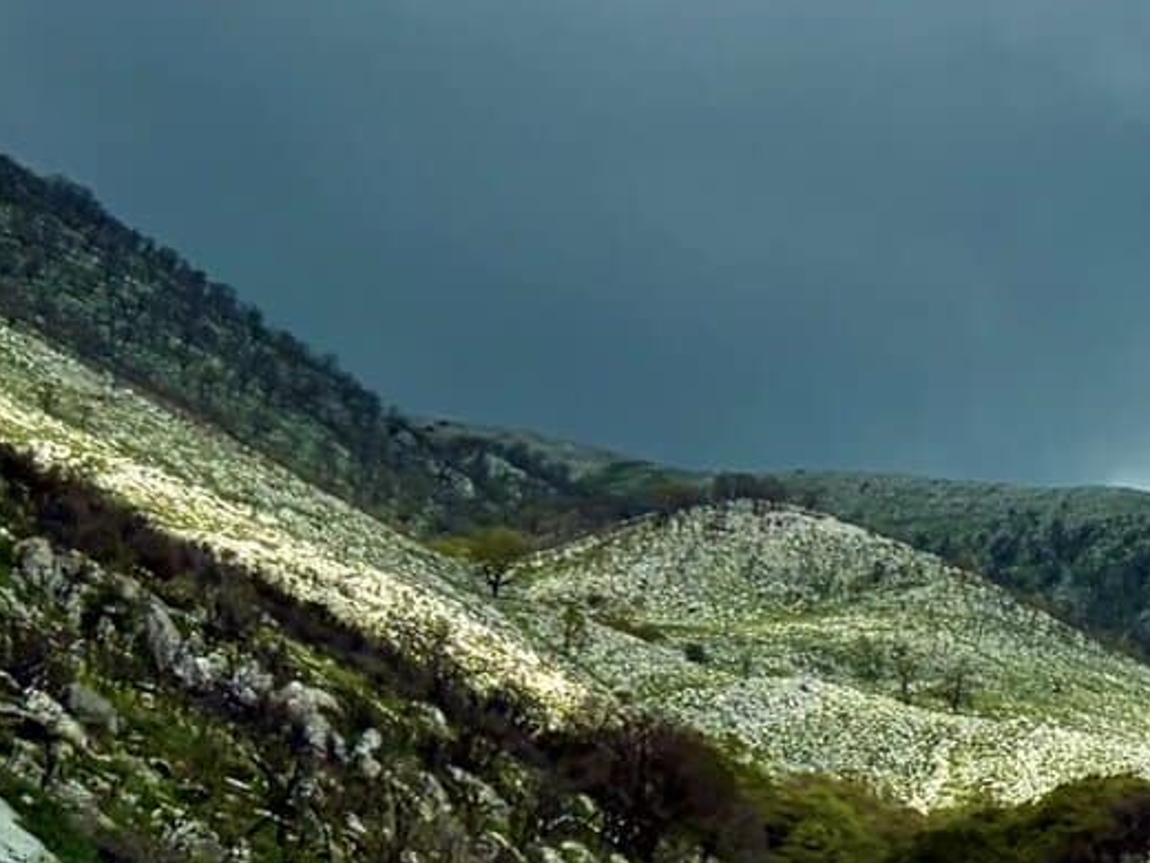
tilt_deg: +21.4
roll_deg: -2.7
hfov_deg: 16.9
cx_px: 2079
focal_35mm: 96
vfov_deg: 15.3
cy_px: 726
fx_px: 3189
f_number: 1.6
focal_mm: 5.96
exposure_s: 1/6993
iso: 64
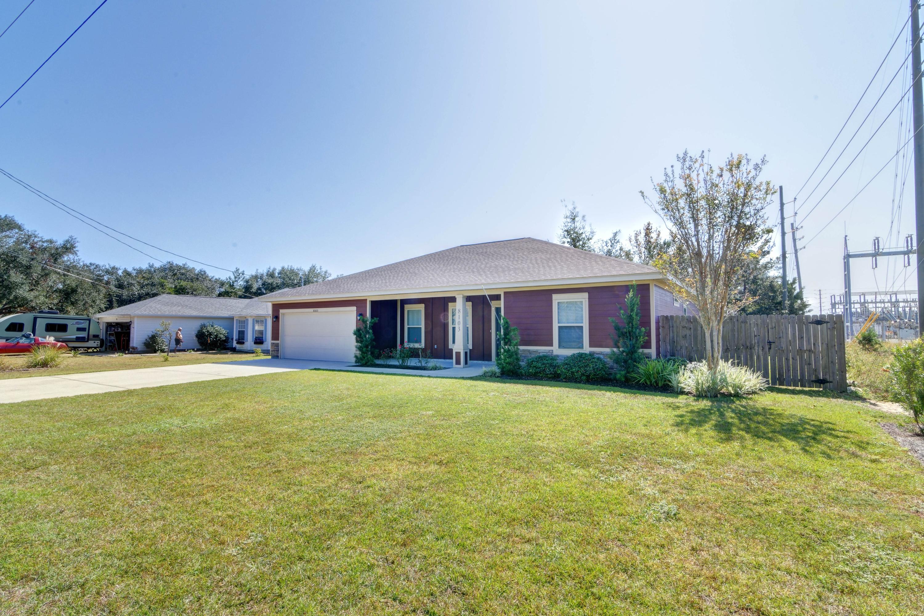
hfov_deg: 96.7
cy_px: 308
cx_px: 462
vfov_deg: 73.7
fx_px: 411
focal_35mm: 16
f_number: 22
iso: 100
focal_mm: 11
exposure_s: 1/60
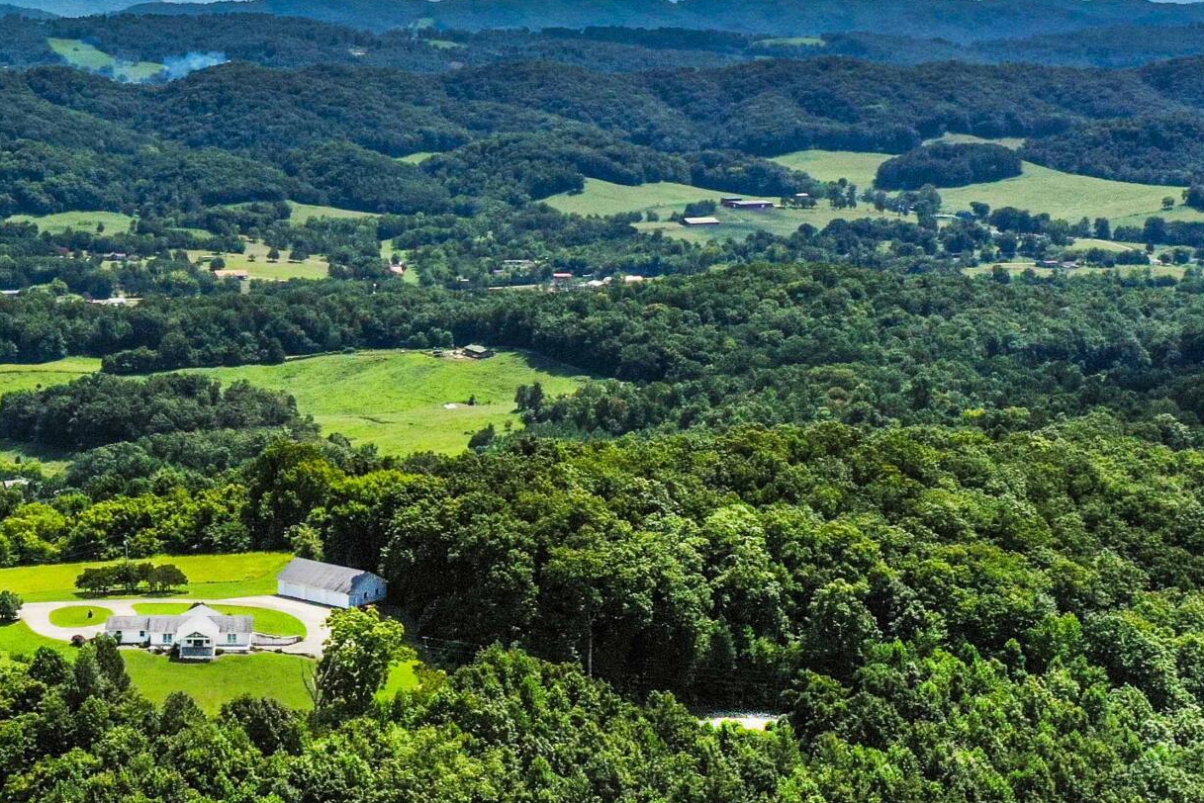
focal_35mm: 69
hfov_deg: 28.4
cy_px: 375
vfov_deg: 19.7
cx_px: 183
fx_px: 2308
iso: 400
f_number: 8
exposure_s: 1/2000
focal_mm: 10.26
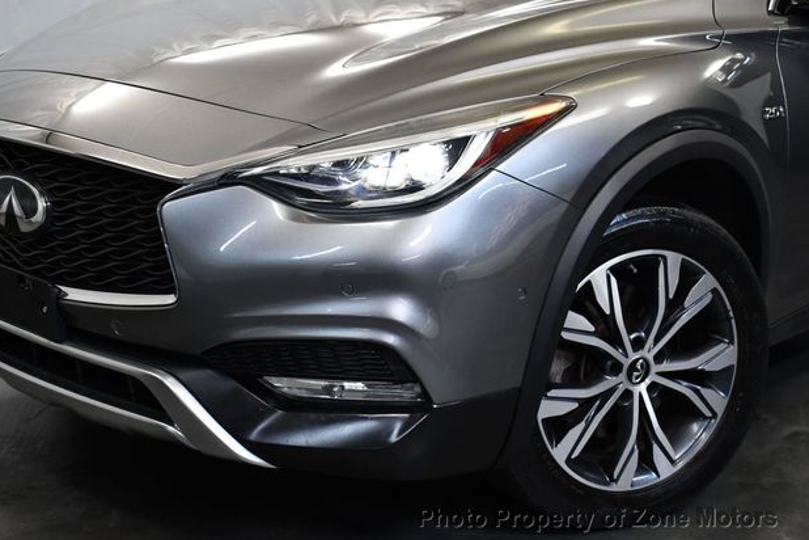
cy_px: 262
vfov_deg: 24.2
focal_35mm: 56
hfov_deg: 35.6
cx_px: 402
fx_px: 1258
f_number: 4
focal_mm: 27
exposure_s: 1/125
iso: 800
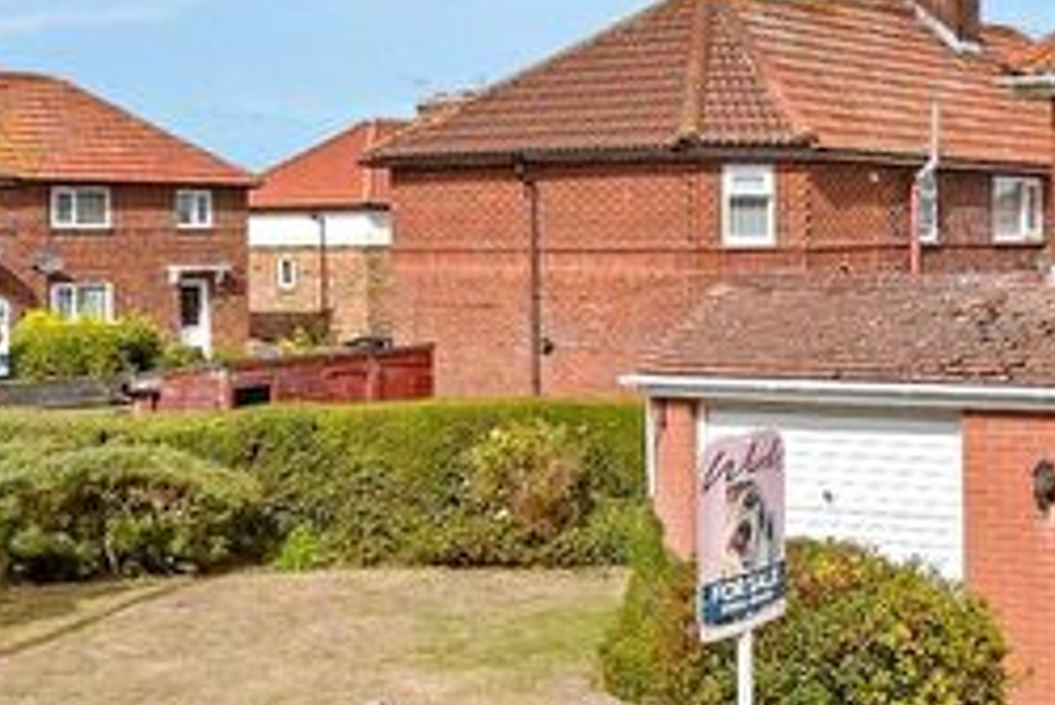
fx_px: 1231
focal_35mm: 42
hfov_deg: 44.6
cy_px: 390
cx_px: 810
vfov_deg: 31.9
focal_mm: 10
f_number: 8
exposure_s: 1/640
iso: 200
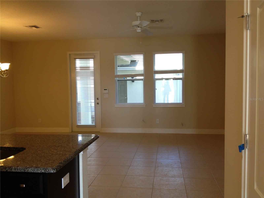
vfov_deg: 40.7
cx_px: 132
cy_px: 99
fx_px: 267
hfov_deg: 52.6
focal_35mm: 35
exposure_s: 1/40
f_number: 2.4
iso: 64
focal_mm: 4.28
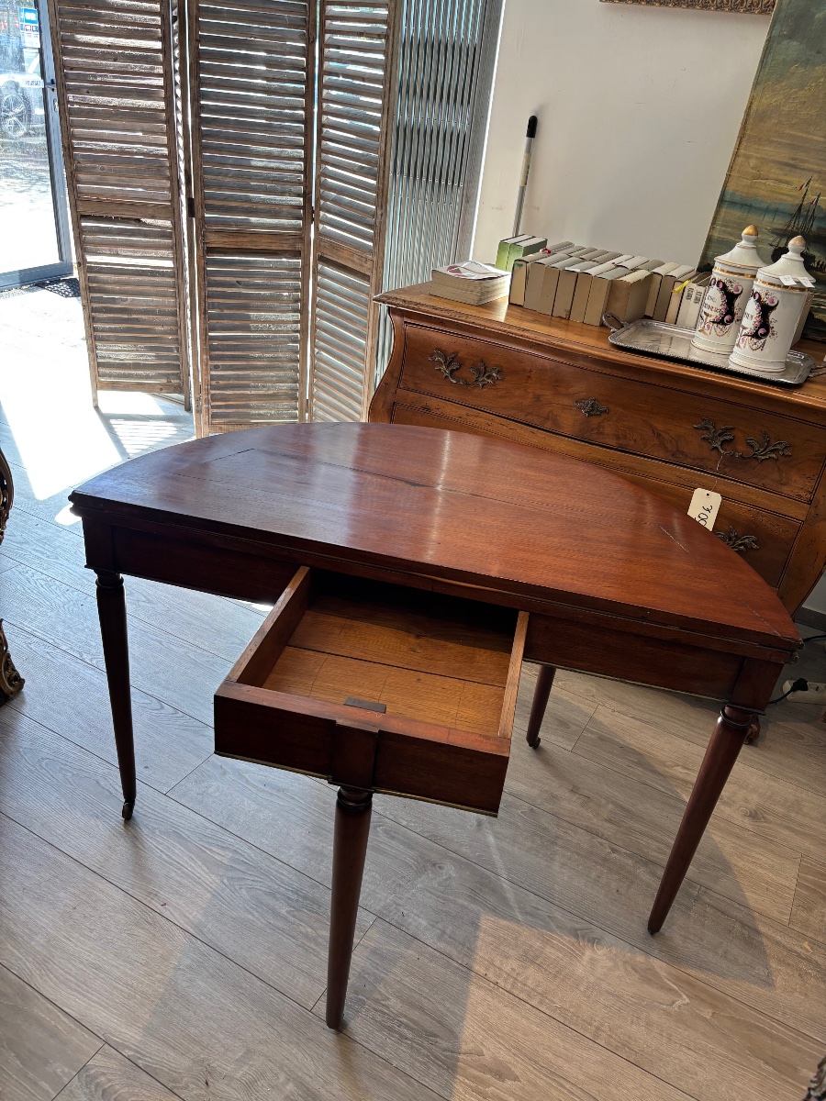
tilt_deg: -27.5
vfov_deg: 67.3
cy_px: 550
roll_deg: -7.7
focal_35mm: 26
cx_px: 413
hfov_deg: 53.1
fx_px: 827
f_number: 1.6
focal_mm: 5.96
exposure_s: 1/121
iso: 100
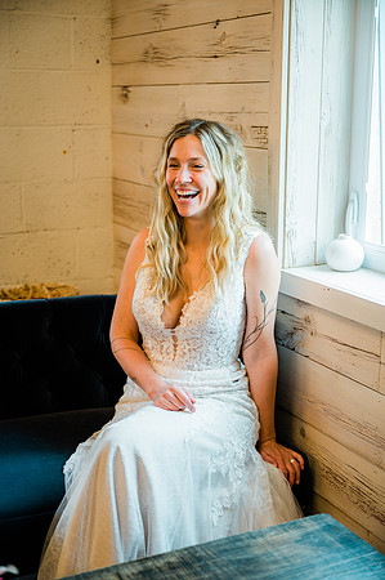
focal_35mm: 51
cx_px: 192
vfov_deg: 38.9
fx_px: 820
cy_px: 290
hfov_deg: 26.4
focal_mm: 51
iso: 640
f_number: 2.8
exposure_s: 1/200
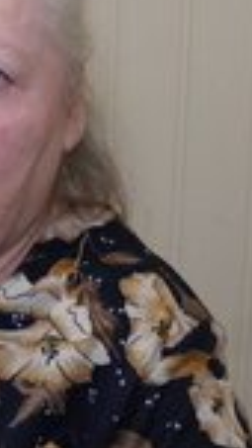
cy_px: 206
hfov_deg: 11.0
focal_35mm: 108
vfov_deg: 19.8
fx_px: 1282
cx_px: -74
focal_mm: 26
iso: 6400
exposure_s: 1/160
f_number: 4
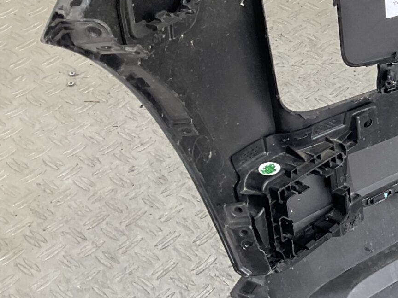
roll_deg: -10.4
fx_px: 989
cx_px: 564
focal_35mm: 86
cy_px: 64
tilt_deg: -37.7
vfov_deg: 17.0
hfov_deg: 20.2
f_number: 1.8
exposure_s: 1/120
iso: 25
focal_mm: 3
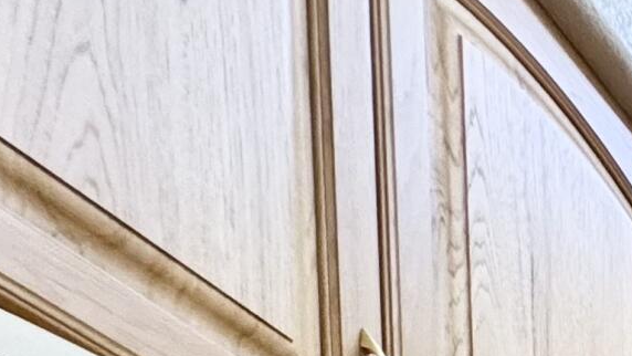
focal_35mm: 80
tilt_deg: -3.0
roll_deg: -0.2
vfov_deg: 9.8
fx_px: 1341
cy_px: 1180
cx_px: 1510
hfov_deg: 15.2
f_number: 2.2
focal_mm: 2.22
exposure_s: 1/120
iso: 200
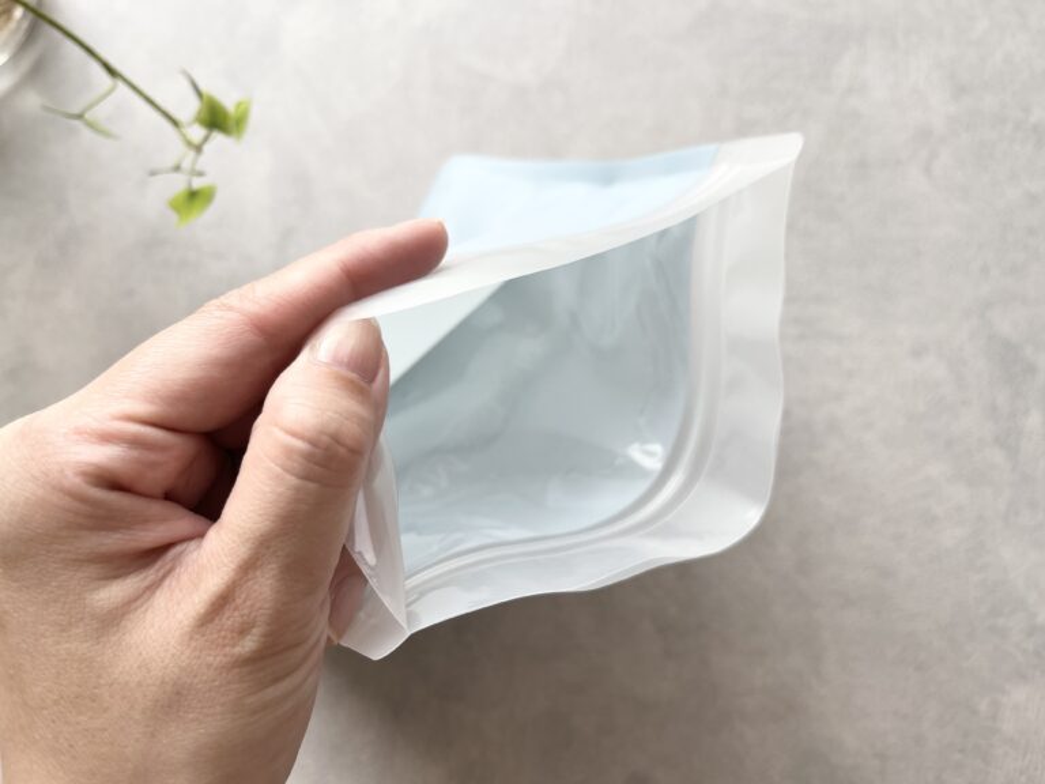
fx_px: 785
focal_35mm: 26
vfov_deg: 53.1
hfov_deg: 67.3
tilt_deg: -74.1
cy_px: 392
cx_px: 522
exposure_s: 1/537
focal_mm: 5.1
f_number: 1.6
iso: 50
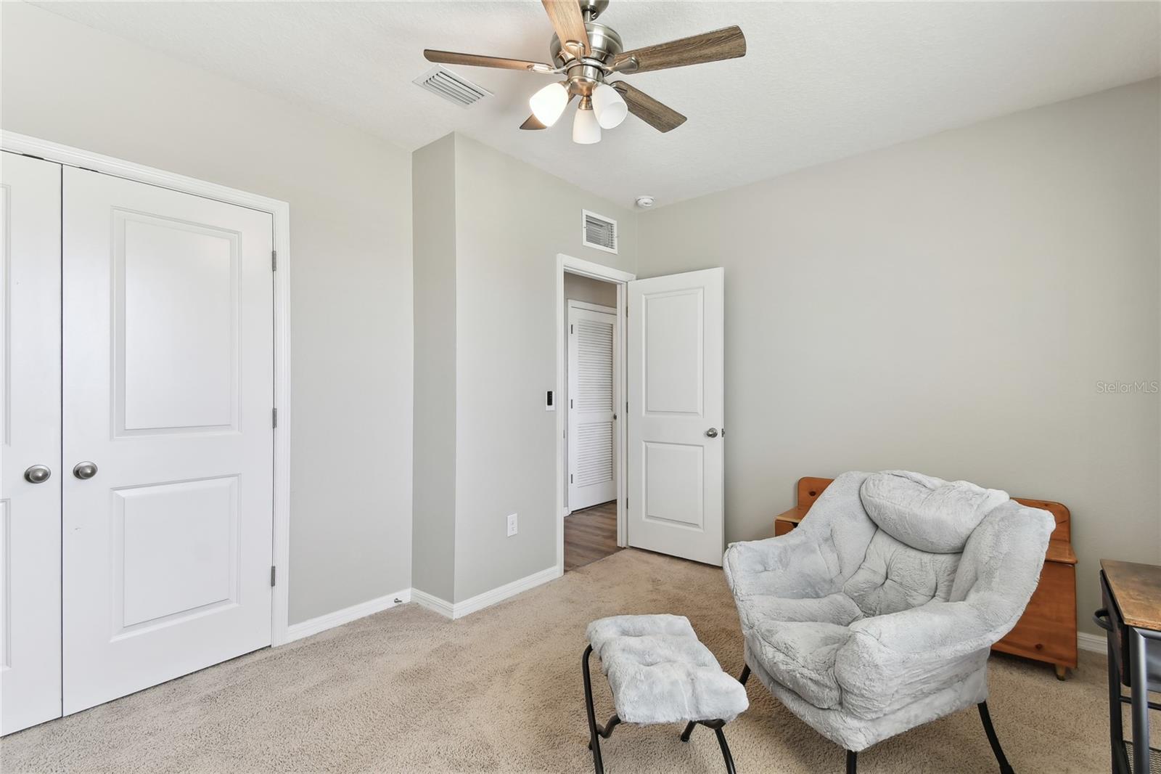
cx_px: 580
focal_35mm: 15
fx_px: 484
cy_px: 387
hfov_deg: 100.4
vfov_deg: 77.3
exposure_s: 1/30
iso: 100
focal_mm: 10
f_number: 7.1
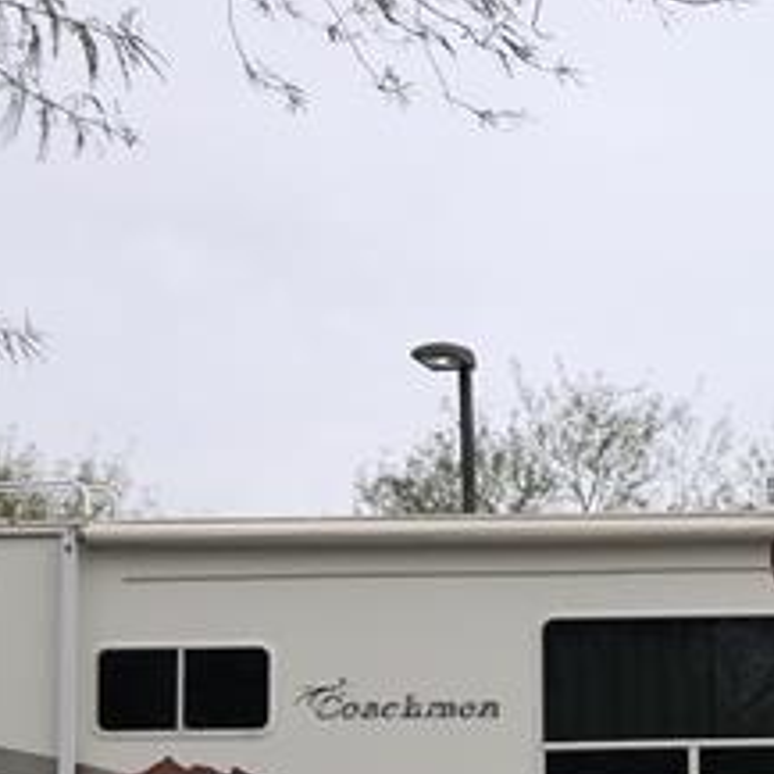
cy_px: 706
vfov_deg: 23.0
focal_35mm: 73
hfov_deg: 21.4
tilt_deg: +4.4
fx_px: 1847
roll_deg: +1.6
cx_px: 1006
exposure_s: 1/2315
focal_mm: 3.99
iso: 20
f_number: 1.8
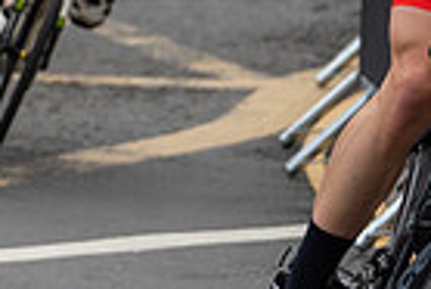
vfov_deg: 3.0
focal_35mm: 458
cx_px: -456
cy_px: -228
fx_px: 5489
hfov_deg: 4.4
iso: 500
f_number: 3.5
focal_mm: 110
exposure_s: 1/800
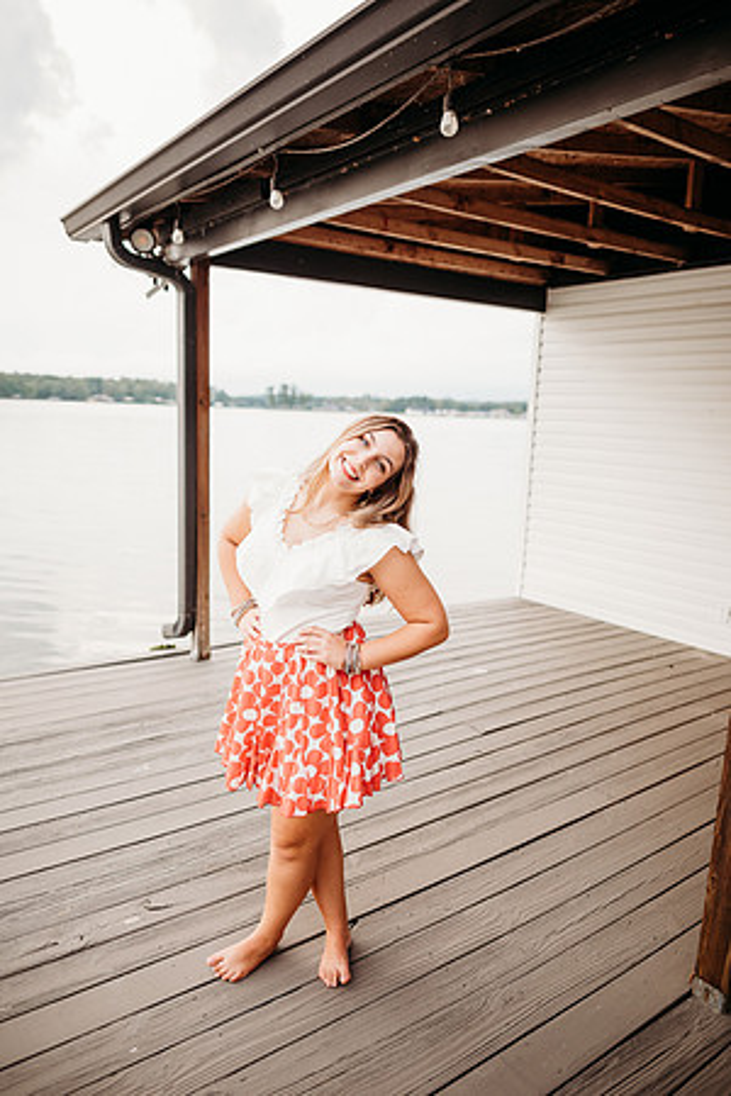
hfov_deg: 53.1
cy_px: 548
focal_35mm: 24
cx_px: 366
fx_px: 731
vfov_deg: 73.7
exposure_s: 1/250
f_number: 2.2
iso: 200
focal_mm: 24
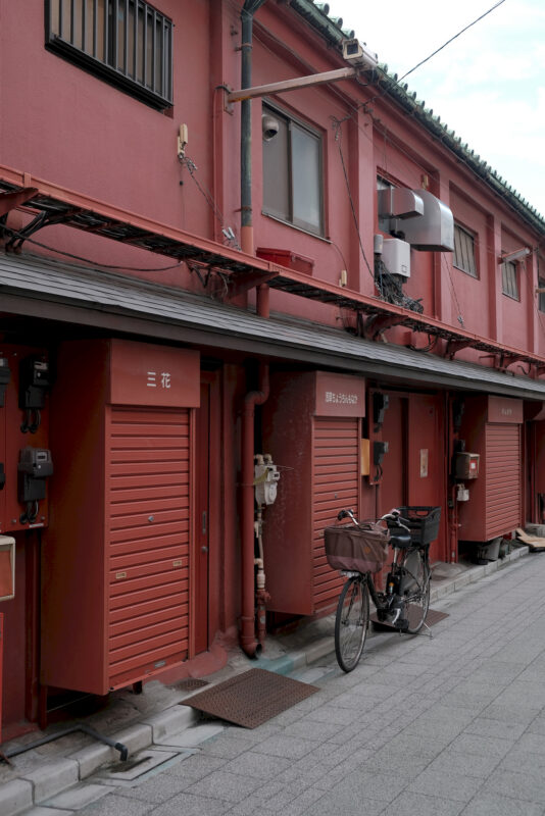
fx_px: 817
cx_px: 272
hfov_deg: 36.9
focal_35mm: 36
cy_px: 408
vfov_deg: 53.1
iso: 200
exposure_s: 1/60
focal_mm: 24.3
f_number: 5
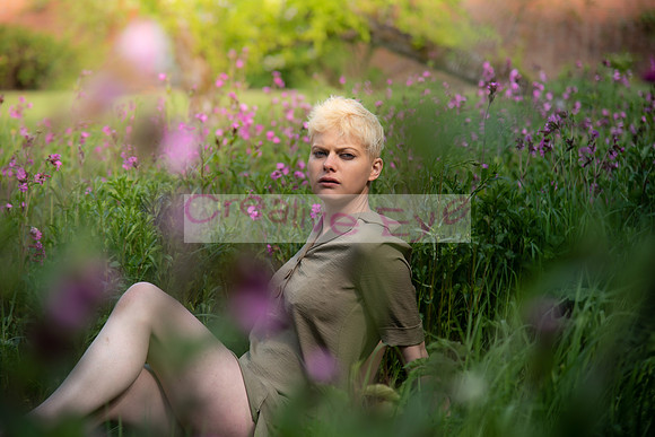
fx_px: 2184
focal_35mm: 120
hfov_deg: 17.1
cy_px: 218
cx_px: 328
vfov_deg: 11.4
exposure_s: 1/250
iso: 100
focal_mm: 120
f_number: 4
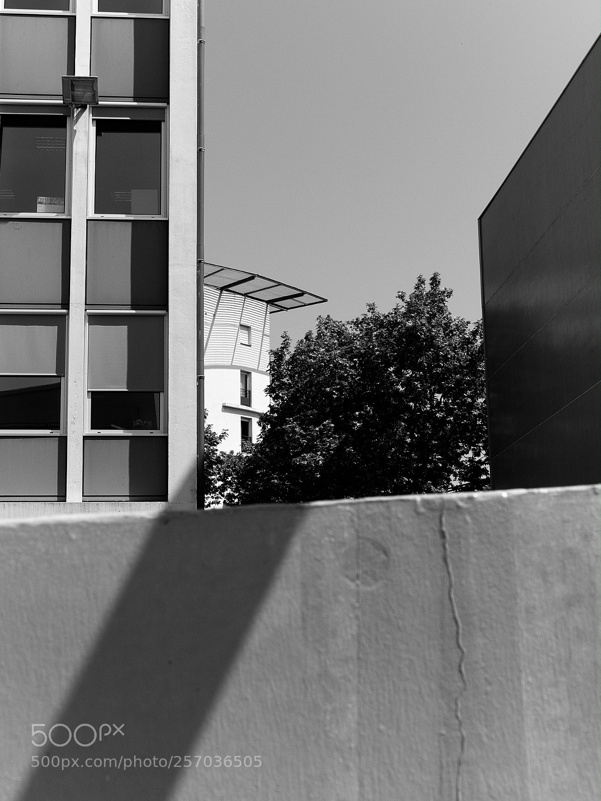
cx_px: 300
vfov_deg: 35.5
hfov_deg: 27.0
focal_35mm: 54
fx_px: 1250
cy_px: 400
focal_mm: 27
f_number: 6.3
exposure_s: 1/1600
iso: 250
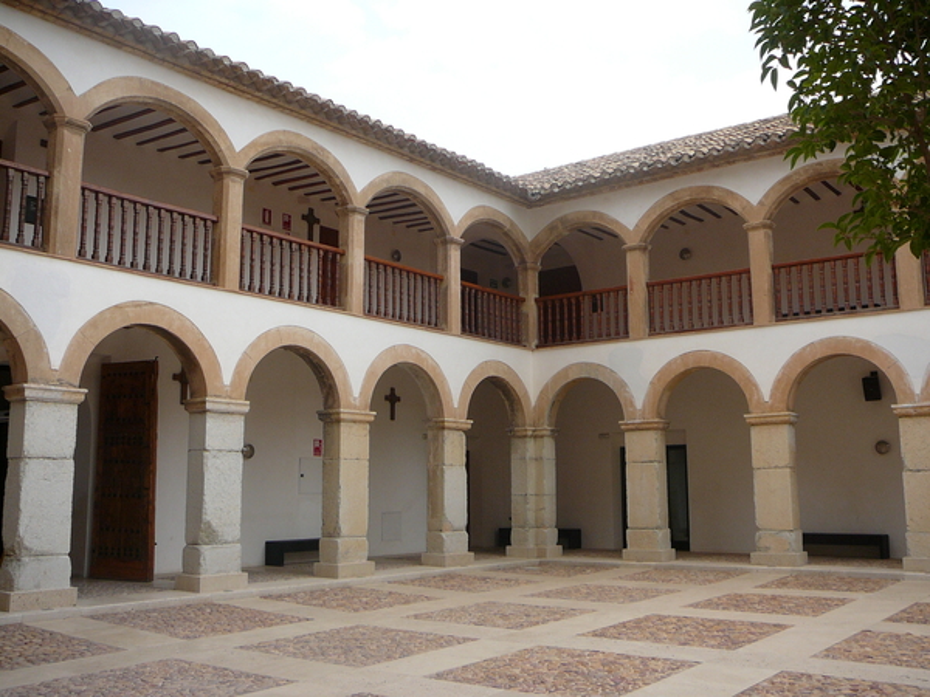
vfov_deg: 40.7
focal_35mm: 35
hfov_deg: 52.6
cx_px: 465
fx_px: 940
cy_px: 348
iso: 80
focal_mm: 5.2
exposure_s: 1/640
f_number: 2.8
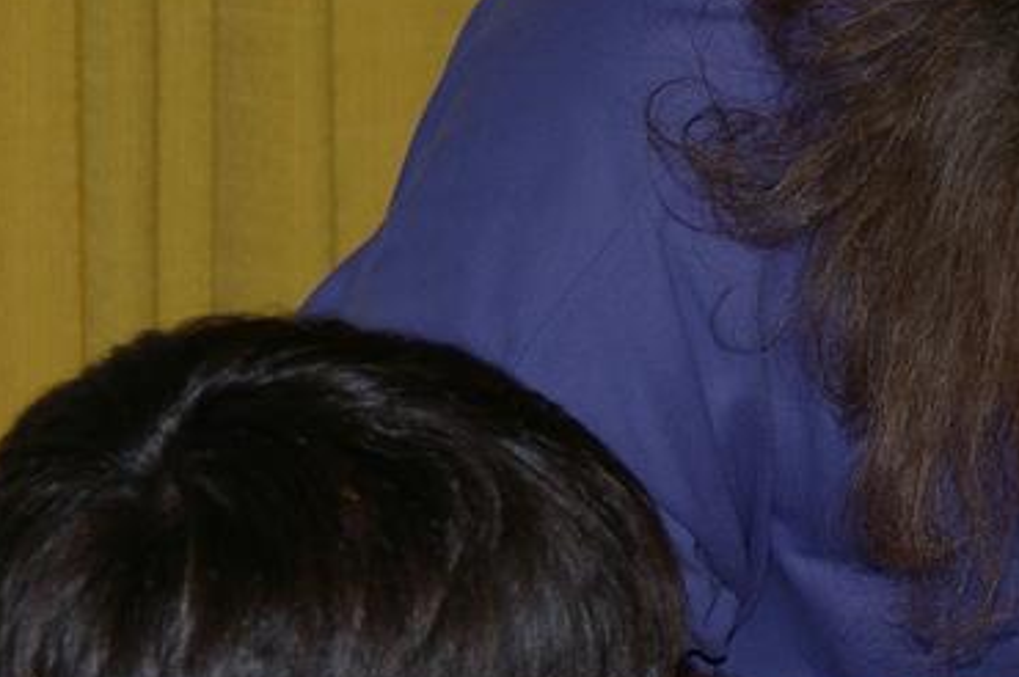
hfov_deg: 5.3
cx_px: 1000
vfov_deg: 3.5
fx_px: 10927
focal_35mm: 386
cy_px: 769
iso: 200
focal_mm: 93
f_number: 5.6
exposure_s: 1/125
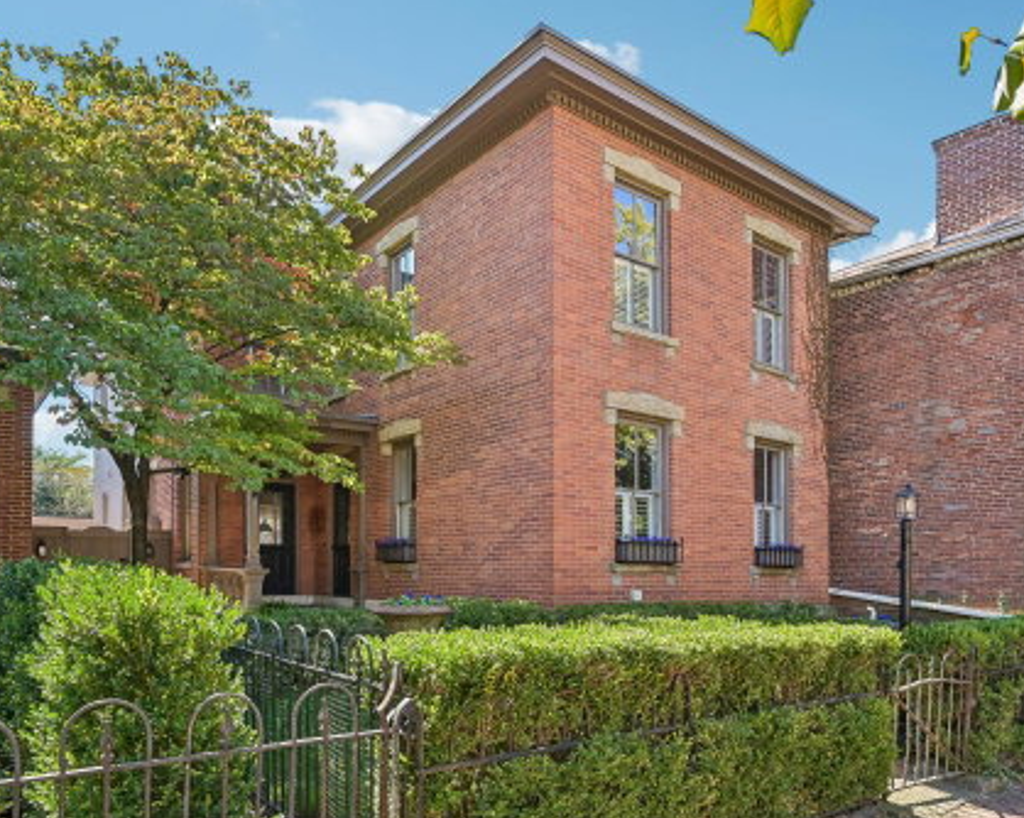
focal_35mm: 23
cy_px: 407
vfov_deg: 60.8
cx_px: 593
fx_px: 697
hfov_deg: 72.1
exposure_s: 1/160
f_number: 10
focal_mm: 20
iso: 500
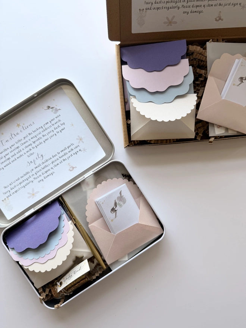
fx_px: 227
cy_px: 164
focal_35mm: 24
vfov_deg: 71.6
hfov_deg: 56.8
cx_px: 123
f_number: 1.78
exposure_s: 1/149
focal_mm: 6.76
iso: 50
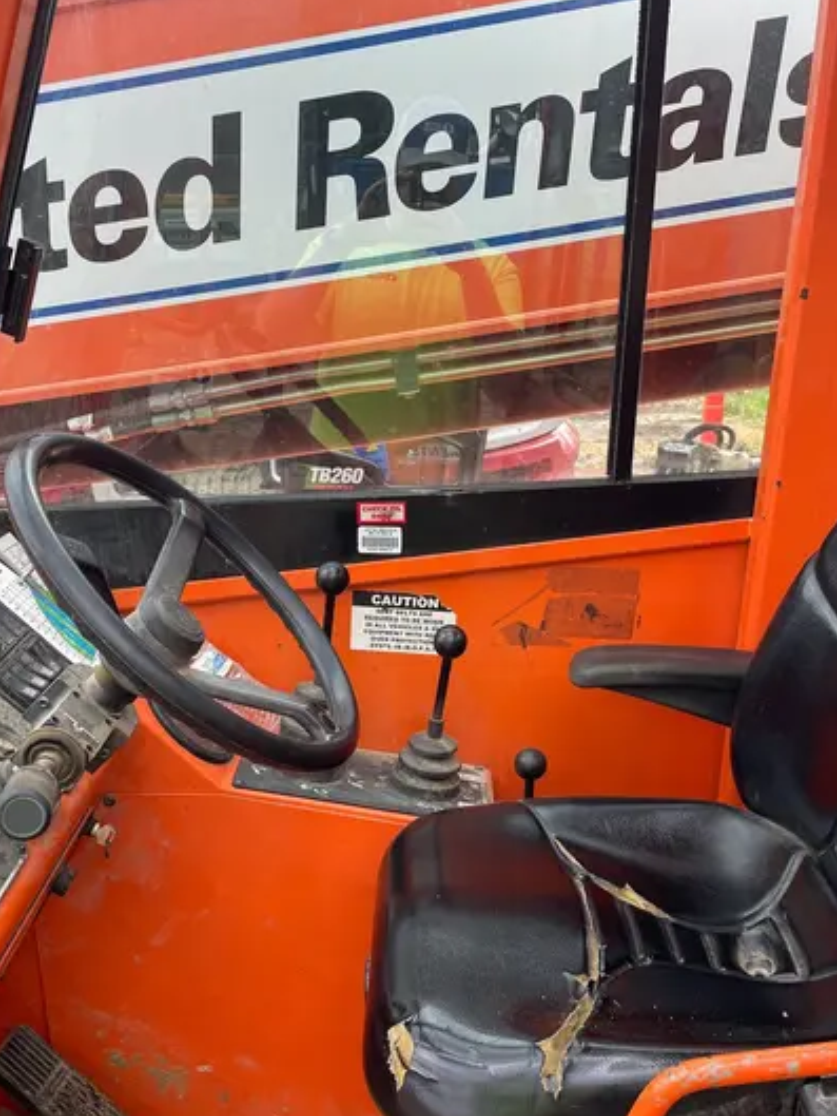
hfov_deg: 39.6
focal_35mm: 36
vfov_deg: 50.7
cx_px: 388
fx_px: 1160
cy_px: 718
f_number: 1.6
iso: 40
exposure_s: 1/166
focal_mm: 4.2
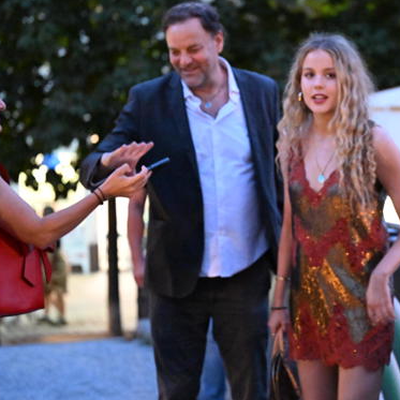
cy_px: 176
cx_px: 353
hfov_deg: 15.7
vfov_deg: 15.8
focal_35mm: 110
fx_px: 1438
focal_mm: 70
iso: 20000
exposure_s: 1/100
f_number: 2.8
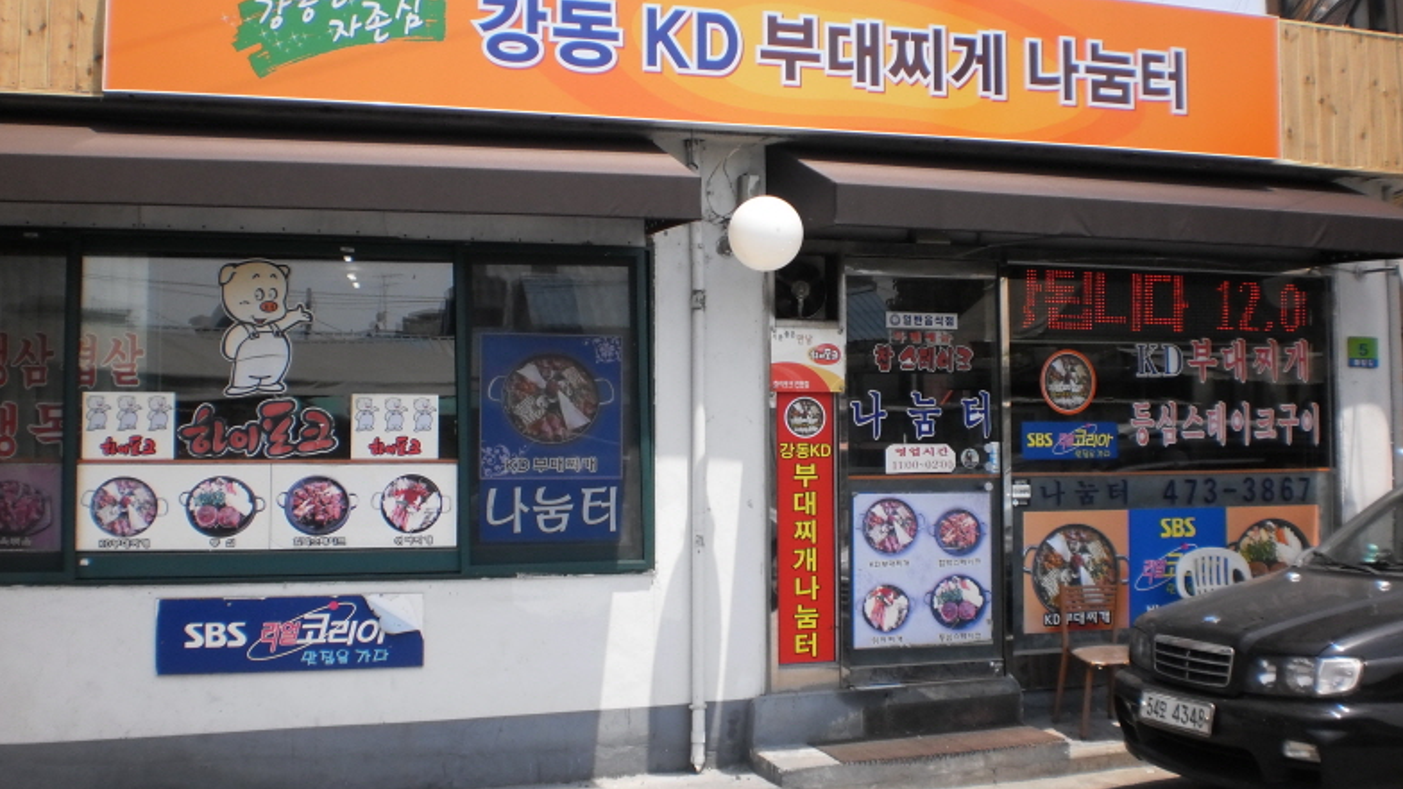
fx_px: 1488
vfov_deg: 29.7
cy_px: 345
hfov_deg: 50.5
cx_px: 705
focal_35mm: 40
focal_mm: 6.3
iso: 100
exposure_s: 1/500
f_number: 4.6
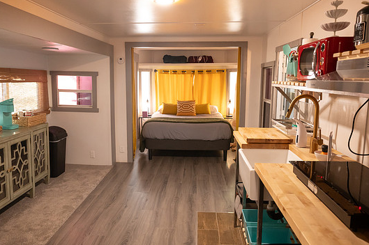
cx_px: 181
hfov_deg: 67.4
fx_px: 277
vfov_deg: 47.9
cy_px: 125
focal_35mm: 27
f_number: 5
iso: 5000
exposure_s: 1/100
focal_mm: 24
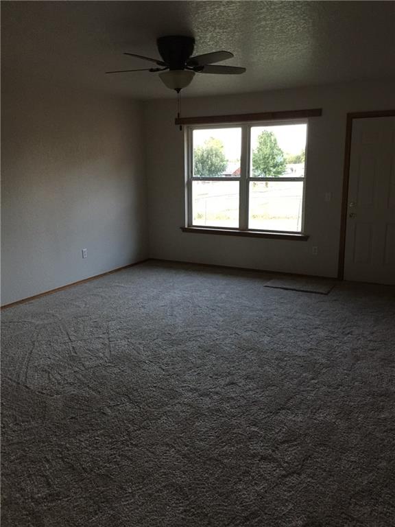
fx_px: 441
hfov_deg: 48.2
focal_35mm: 29
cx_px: 198
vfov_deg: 61.7
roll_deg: +1.1
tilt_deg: -11.3
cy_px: 264
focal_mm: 4.15
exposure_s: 1/15
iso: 160
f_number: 2.2
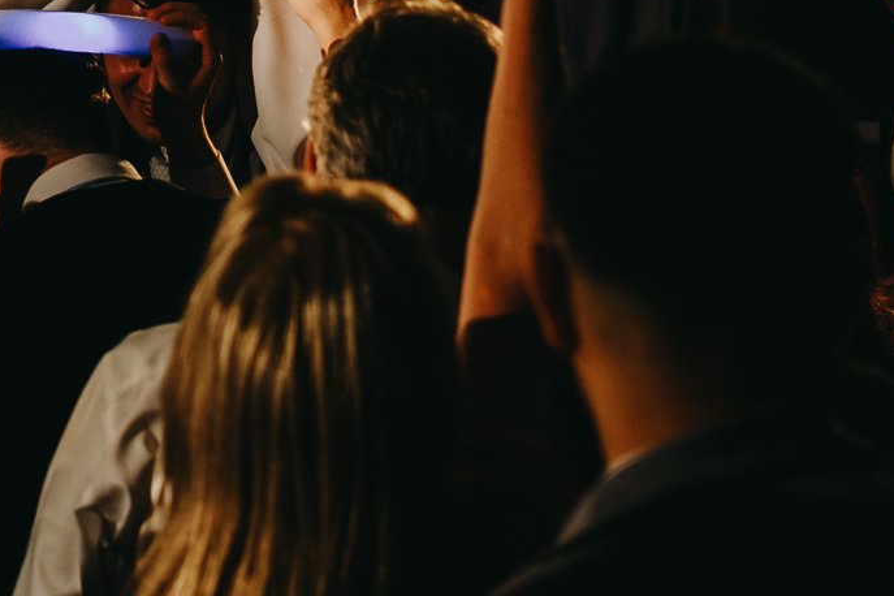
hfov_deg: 11.1
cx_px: -107
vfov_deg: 7.4
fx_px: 4519
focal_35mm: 182
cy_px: -370
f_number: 2
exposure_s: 1/60
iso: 400
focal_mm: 33
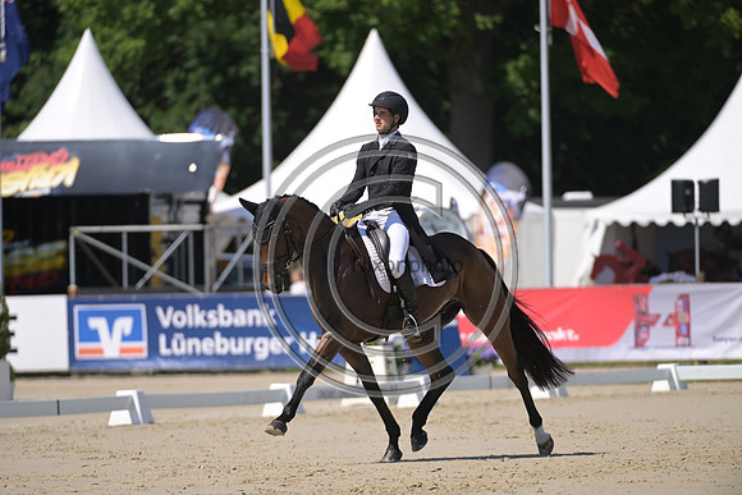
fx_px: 7834
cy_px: 248
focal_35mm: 380
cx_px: 371
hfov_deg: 5.4
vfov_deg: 3.6
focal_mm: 380
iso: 200
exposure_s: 1/1250
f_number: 5
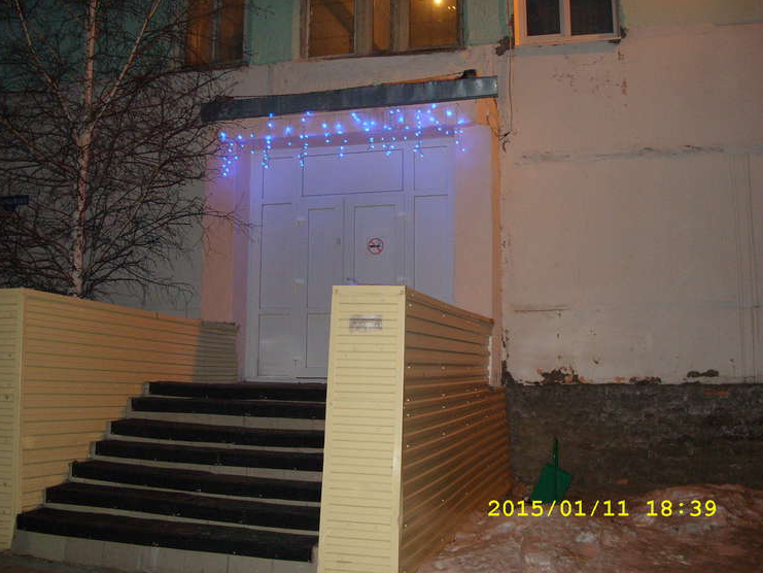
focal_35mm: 41
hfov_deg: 45.8
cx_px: 374
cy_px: 265
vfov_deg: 35.1
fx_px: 904
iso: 400
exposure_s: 1/30
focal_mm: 7.8
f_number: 2.8
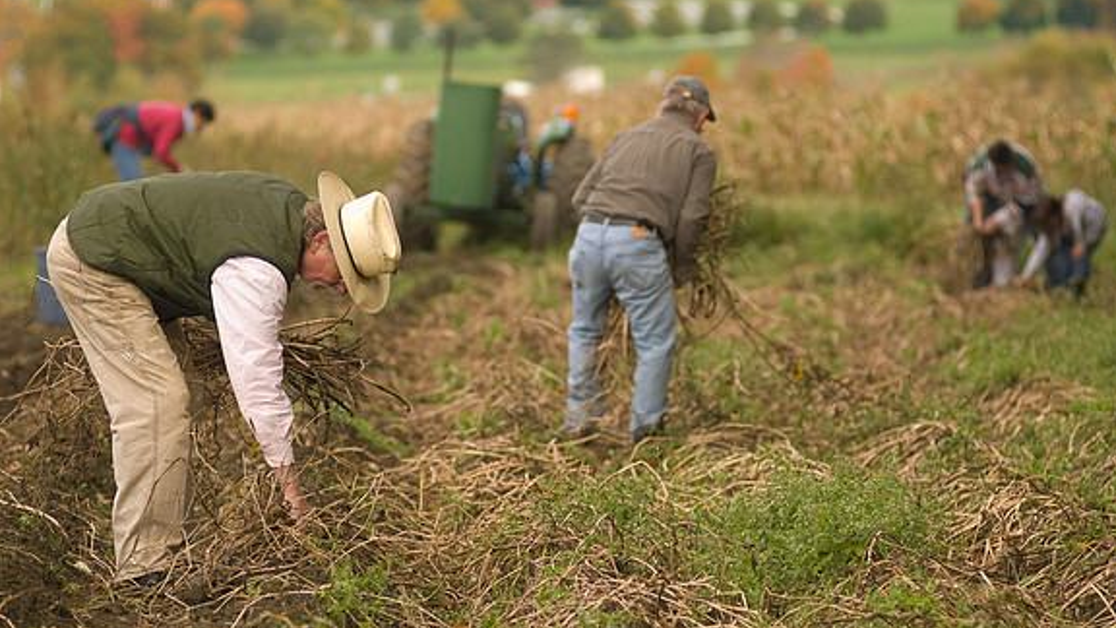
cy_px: 291
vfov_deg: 5.3
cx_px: 558
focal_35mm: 230
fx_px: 6792
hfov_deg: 9.4
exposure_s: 1/800
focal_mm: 145
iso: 400
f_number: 3.5
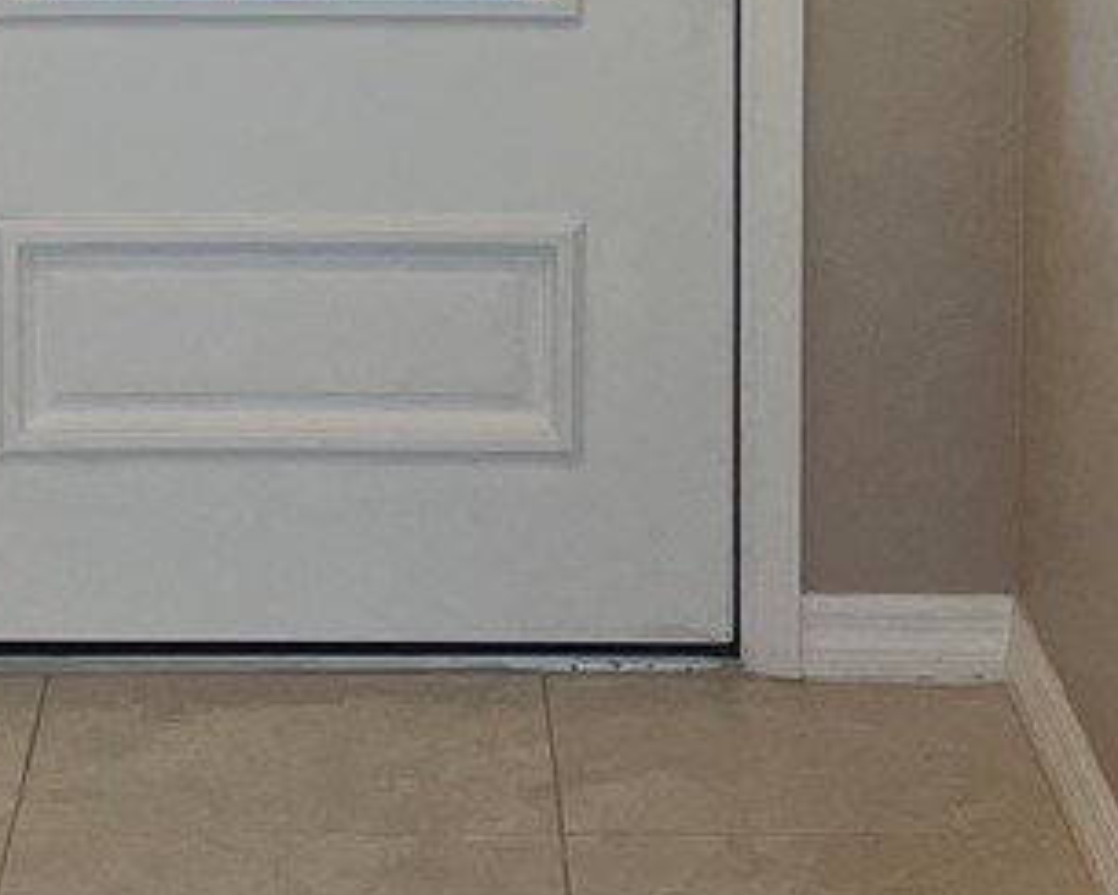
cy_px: -231
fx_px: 4401
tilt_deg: -7.0
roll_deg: +0.9
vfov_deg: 11.3
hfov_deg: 14.4
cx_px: 180
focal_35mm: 133
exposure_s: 1/120
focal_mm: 5.7
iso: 100
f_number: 1.5
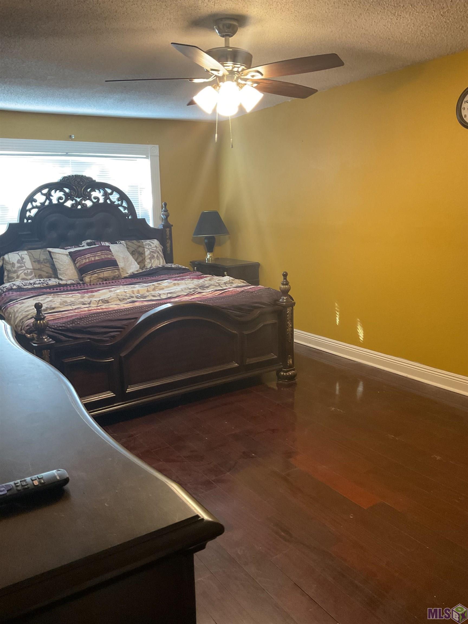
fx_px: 523
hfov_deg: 48.2
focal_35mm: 29
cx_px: 234
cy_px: 312
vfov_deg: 61.7
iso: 250
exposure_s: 1/40
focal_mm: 3
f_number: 1.8
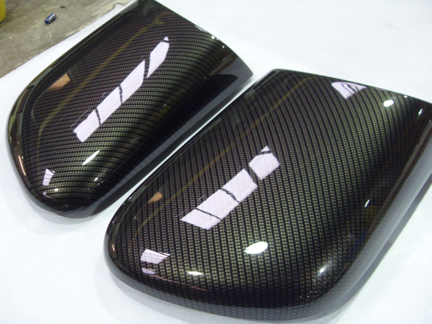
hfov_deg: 52.6
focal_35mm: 35
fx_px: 437
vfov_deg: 40.7
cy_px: 162
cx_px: 216
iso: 200
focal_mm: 6.3
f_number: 2.8
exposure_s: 1/20
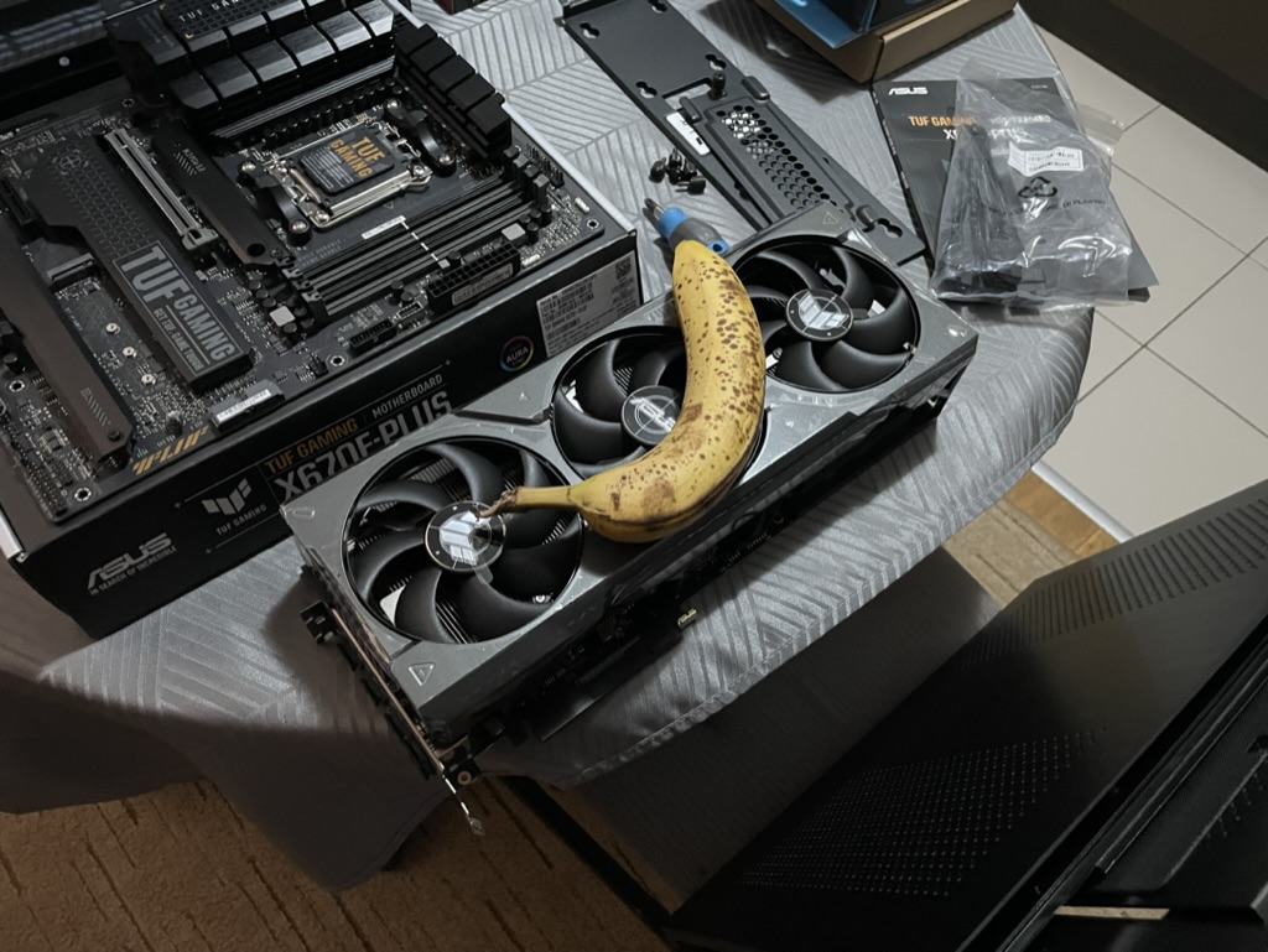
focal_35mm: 26
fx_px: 953
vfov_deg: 53.1
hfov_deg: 67.3
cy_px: 476
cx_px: 634
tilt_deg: -58.7
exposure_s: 1/25
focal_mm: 4.2
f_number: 1.6
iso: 800
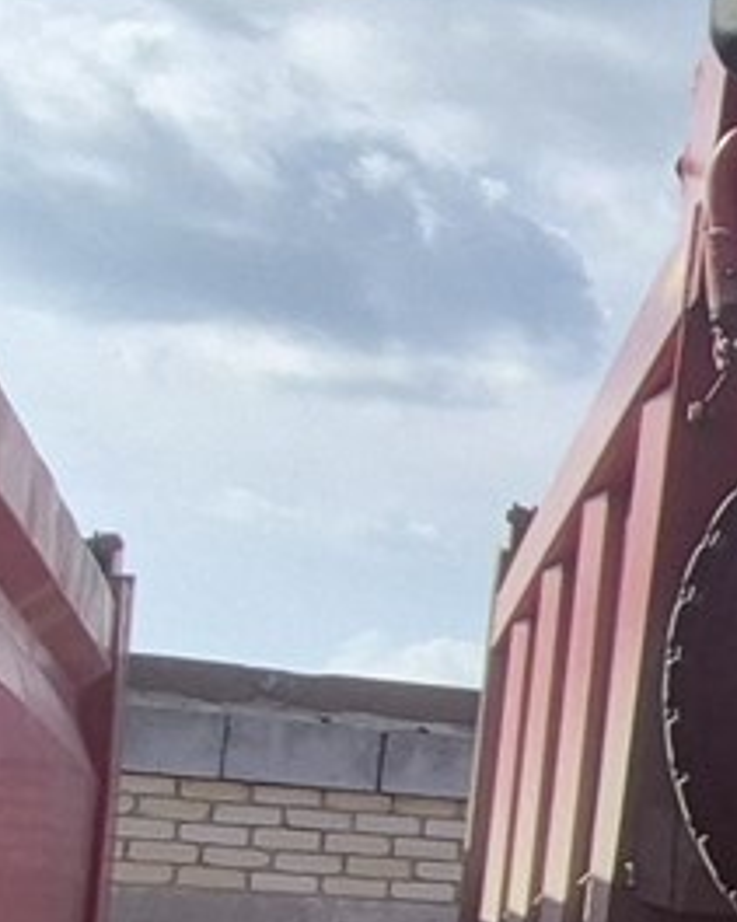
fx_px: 2101
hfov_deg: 12.9
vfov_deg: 24.1
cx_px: 1942
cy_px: 814
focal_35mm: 77
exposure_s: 1/1852
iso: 40
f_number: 2.2
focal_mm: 1.74
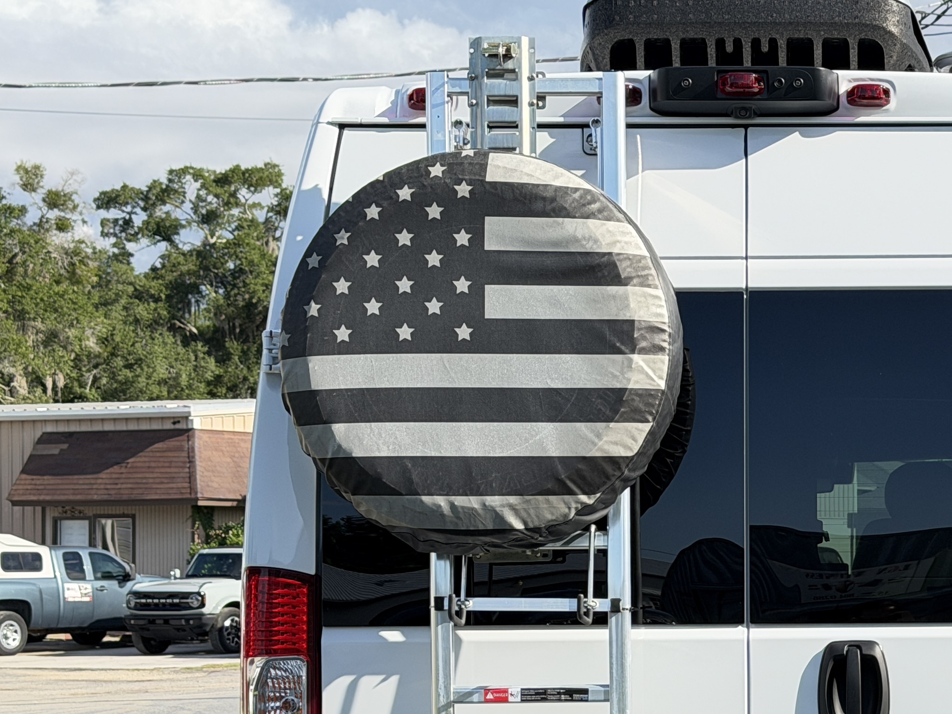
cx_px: 867
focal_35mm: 95
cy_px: 555
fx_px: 2613
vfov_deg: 15.5
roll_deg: -0.6
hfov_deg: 20.2
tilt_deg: -0.1
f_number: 1.78
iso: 64
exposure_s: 1/1754
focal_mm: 6.76
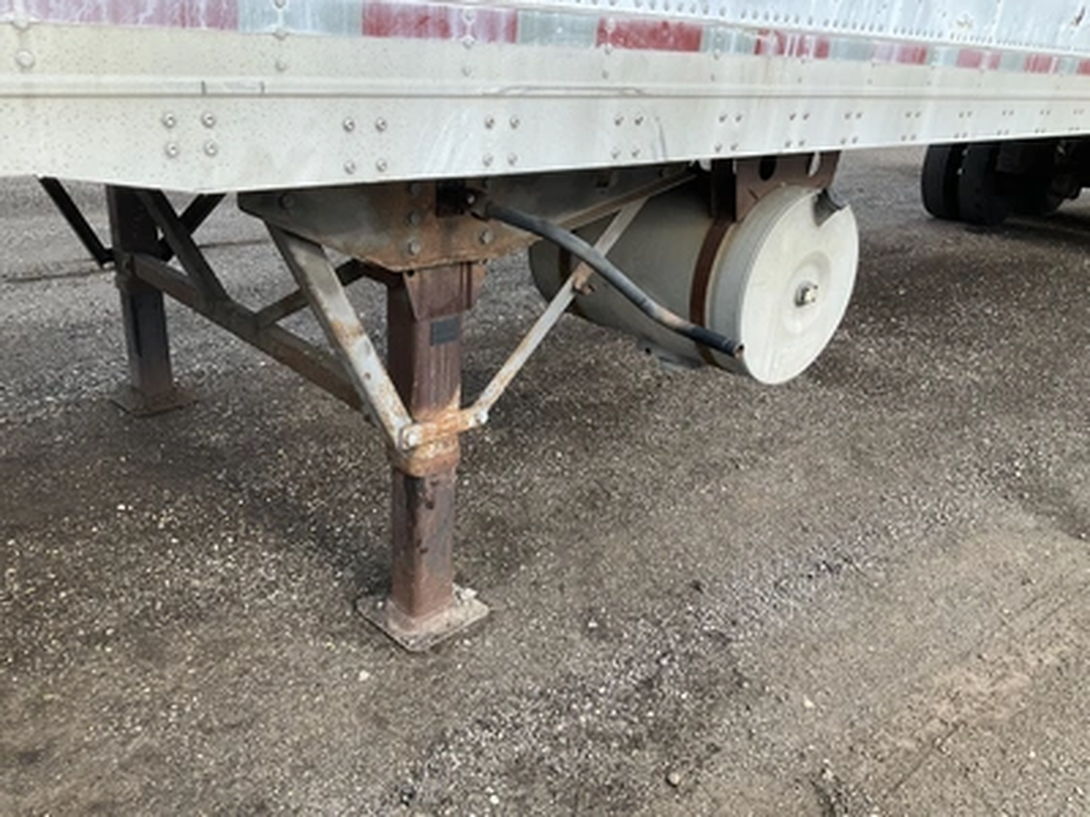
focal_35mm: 29
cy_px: 408
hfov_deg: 61.7
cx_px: 545
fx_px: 913
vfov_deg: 48.2
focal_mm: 3
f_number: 1.8
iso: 25
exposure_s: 1/331
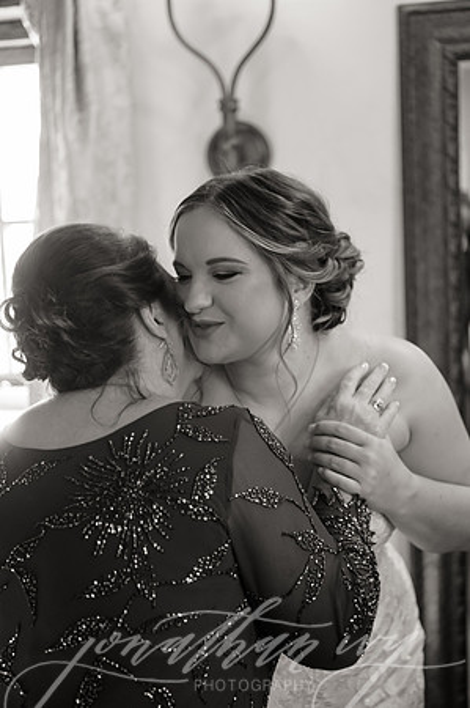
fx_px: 1021
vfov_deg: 38.2
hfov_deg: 25.9
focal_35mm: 52
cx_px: 235
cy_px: 354
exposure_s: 1/160
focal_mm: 52
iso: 3200
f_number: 2.8
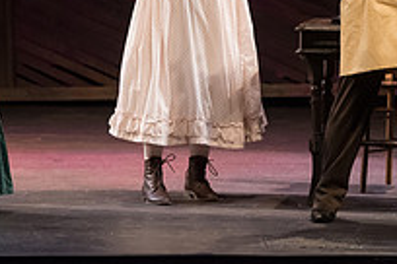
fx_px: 3451
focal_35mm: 313
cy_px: -73
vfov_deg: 4.4
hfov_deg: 6.6
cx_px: 387
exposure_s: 1/400
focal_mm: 110
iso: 5000
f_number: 4.5
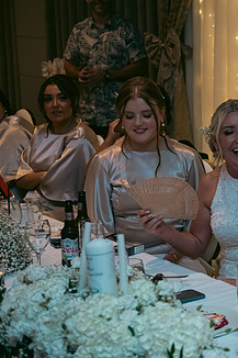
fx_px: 883
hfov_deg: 14.7
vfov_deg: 22.9
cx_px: 307
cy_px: 171
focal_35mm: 89
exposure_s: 1/160
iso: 800
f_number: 3.5
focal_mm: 50
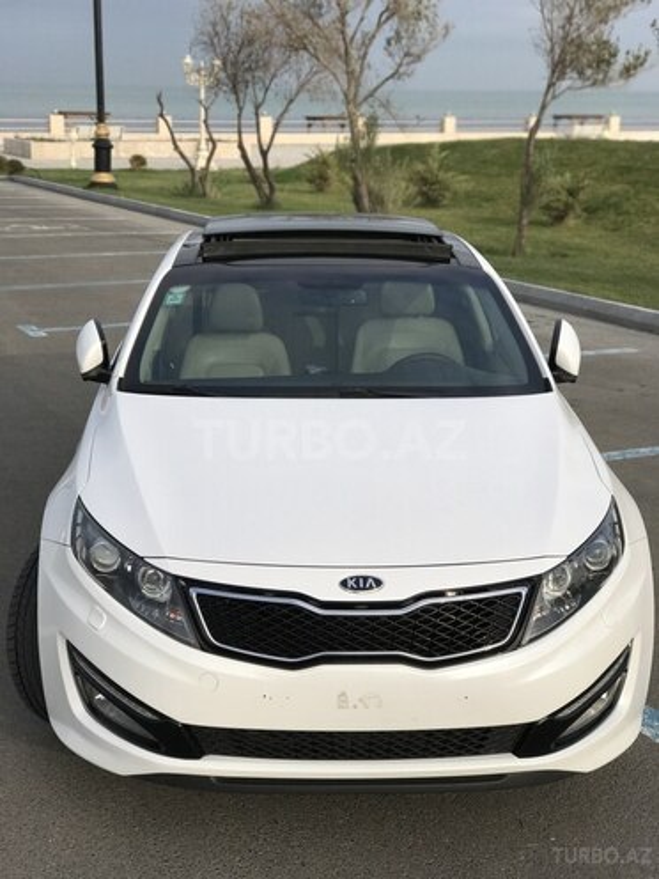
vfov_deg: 33.8
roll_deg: -0.8
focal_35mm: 57
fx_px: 1447
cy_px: 440
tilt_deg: -13.5
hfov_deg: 25.7
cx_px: 330
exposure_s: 1/754
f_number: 2.8
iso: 20
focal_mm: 6.6
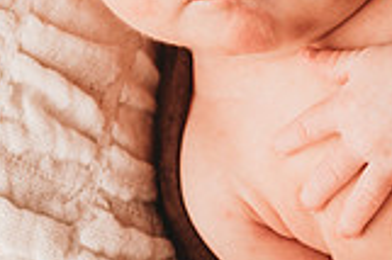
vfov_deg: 9.5
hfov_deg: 14.0
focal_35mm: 143
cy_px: 5
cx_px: 460
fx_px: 1556
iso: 100
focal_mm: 24
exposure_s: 1/160
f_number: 2.5
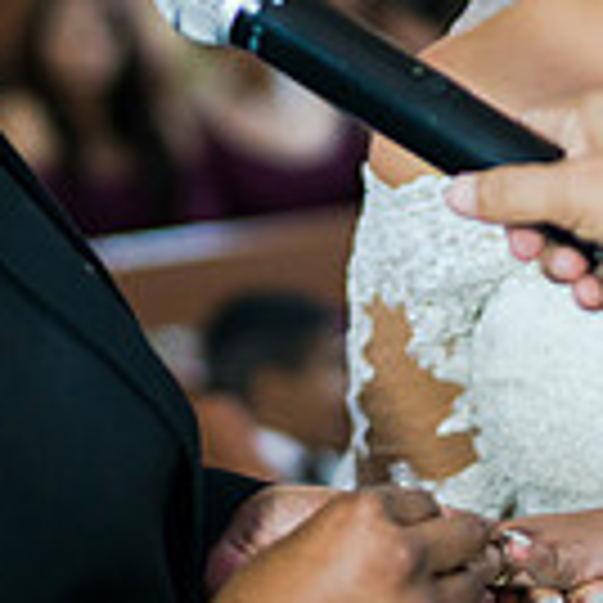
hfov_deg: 9.5
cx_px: 338
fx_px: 3626
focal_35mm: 184
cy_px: 115
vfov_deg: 9.5
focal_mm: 50
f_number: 1.8
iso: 1000
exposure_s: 1/500
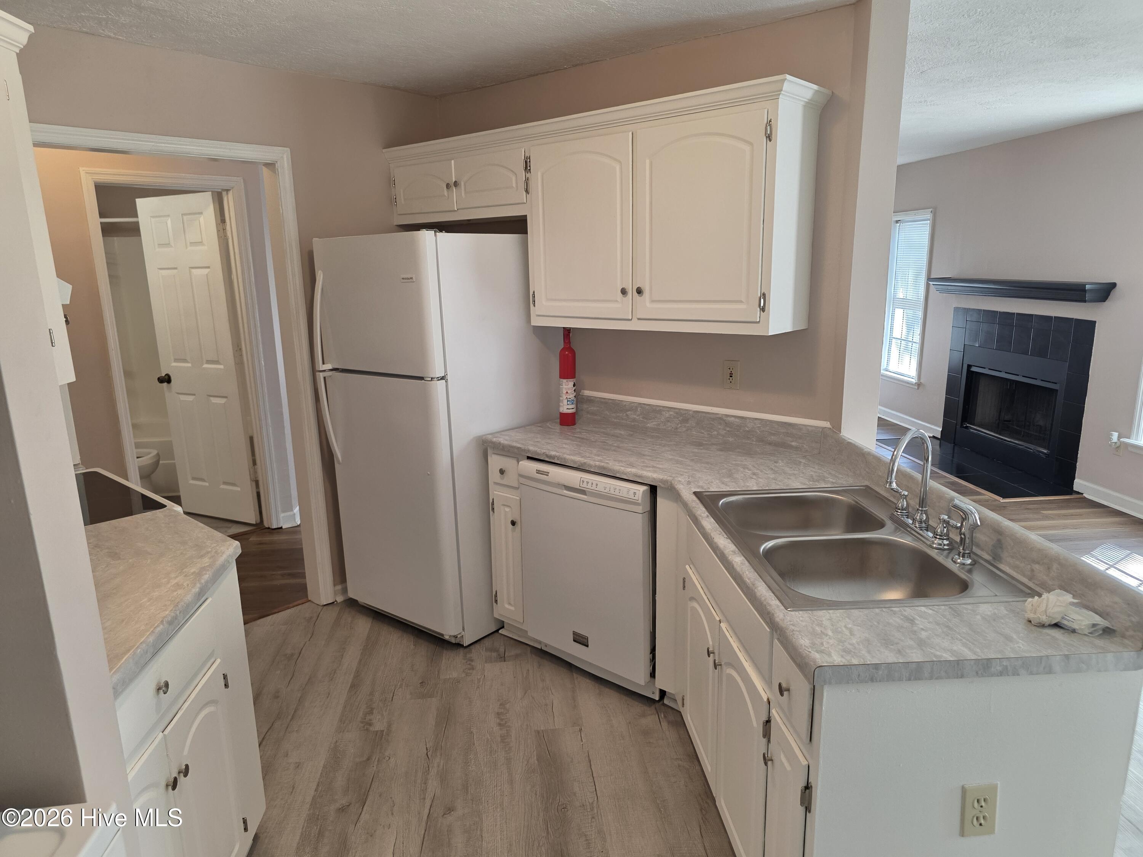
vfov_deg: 58.9
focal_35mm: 23
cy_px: 428
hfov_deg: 73.9
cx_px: 572
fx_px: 759
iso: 200
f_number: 1.7
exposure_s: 1/120
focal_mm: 6.3
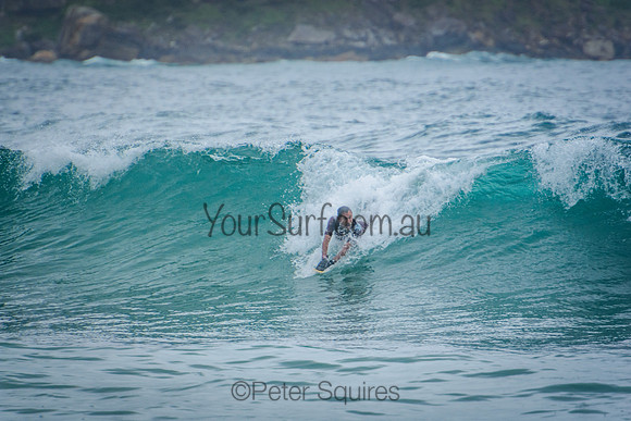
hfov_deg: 3.4
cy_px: 210
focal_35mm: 600
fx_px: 10519
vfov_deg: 2.3
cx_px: 316
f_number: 5.6
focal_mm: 400
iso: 450
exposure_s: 1/2000
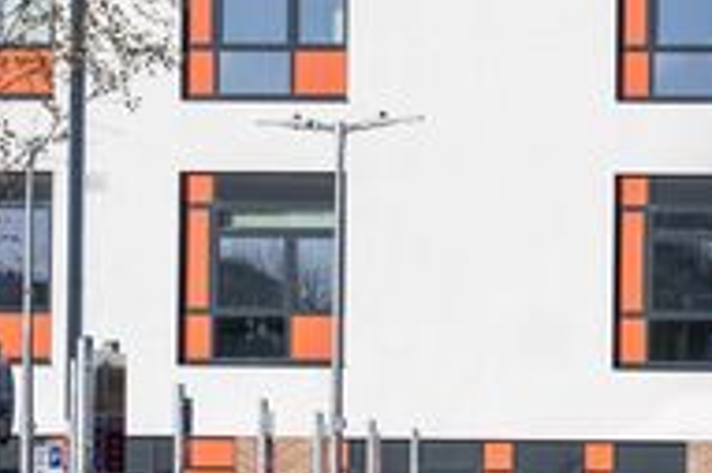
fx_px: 4387
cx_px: 947
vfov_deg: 6.2
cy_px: 184
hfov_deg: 9.1
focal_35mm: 222
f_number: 4.5
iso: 100
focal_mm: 53
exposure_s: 1/800
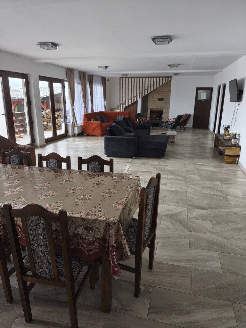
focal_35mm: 23
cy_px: 164
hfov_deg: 58.9
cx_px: 123
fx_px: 218
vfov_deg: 73.9
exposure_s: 1/50
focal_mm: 6.18
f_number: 1.65
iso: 1000
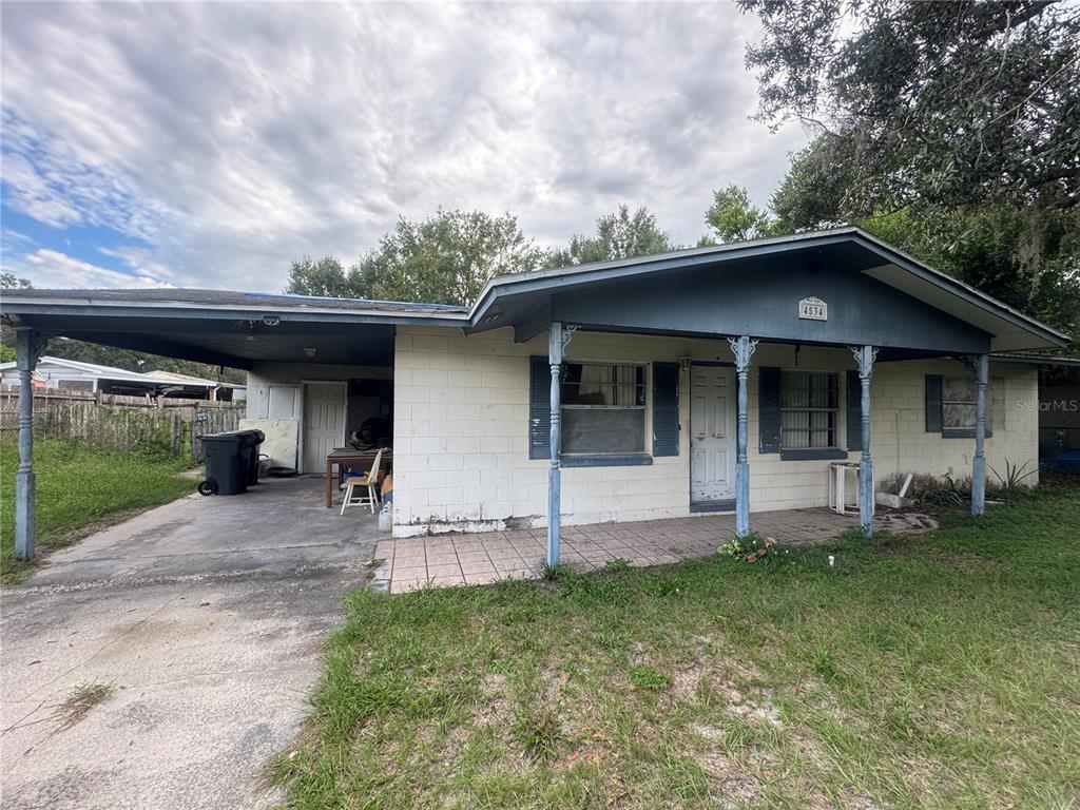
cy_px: 405
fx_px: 437
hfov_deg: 102.1
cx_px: 540
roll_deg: -0.1
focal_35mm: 14
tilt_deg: +0.8
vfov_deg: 85.7
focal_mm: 2.22
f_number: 2.2
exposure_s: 1/139
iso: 40
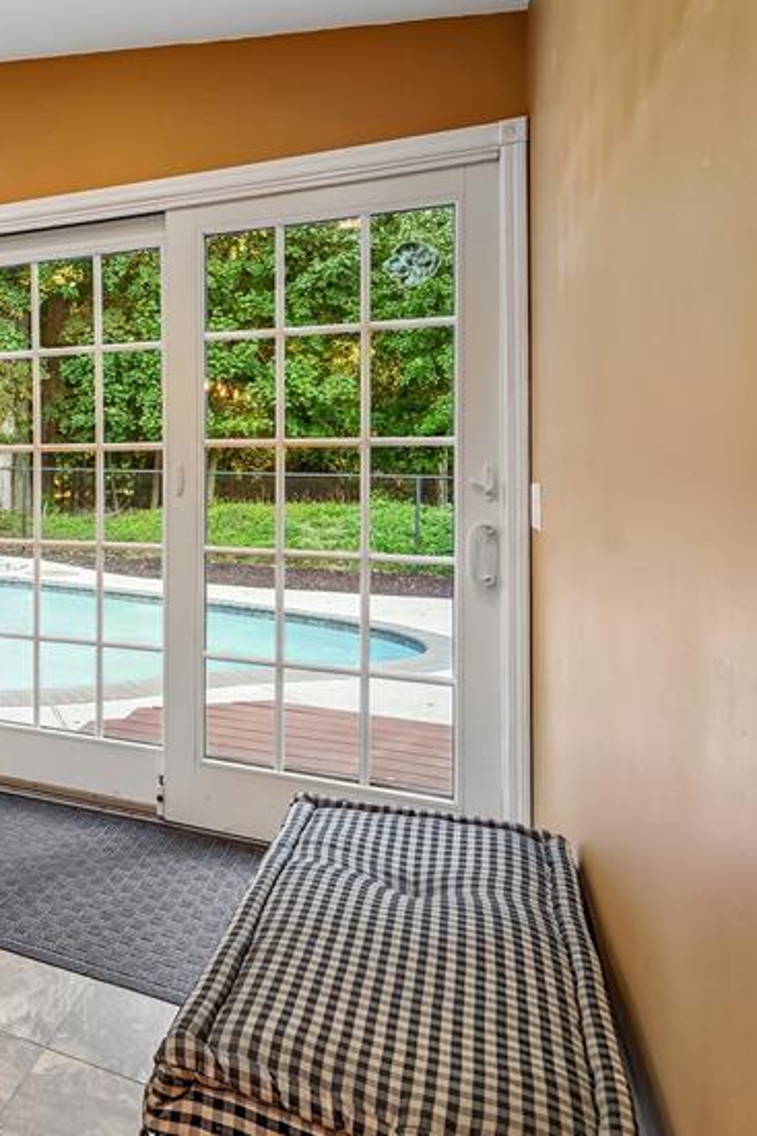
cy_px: 454
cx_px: -62
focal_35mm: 26
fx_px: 821
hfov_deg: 40.6
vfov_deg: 68.7
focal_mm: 14
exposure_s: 1/20
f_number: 8
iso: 400
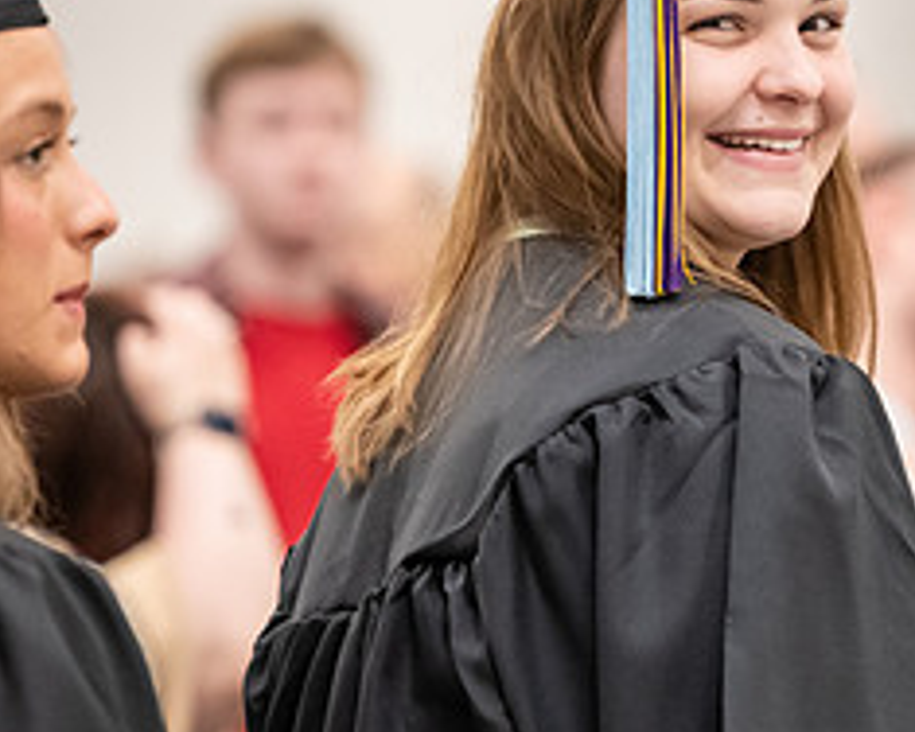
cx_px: 802
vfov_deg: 3.8
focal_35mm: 405
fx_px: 10968
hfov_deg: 4.8
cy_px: 255
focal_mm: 175
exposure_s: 1/200
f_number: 3.2
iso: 3200
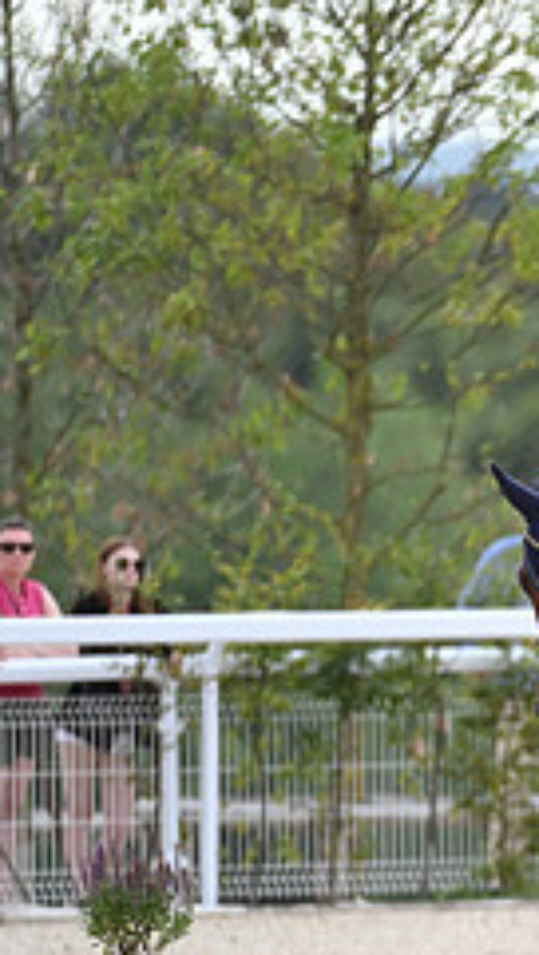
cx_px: 999
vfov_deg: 2.1
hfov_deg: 1.2
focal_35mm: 1007
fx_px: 25524
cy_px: 660
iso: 720
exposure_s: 1/1600
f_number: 4.5
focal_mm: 400
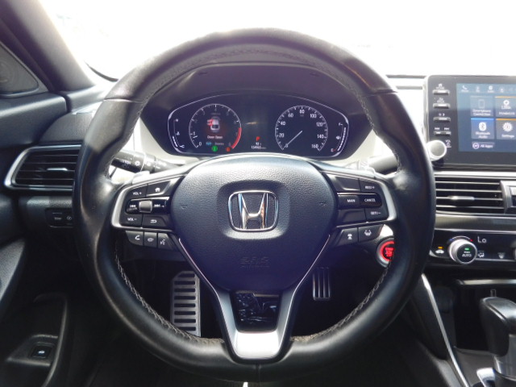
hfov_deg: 73.9
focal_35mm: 23
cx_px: 258
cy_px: 194
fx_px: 343
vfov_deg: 58.9
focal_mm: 4
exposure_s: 1/30
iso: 125
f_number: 3
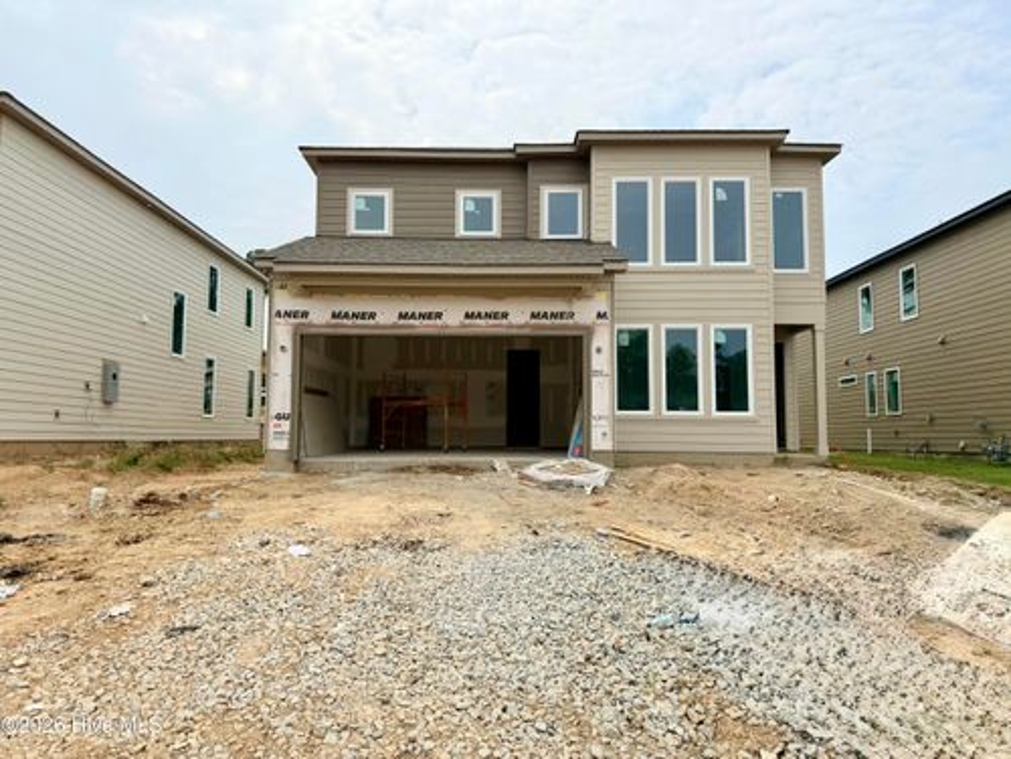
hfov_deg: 71.6
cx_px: 506
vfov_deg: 56.8
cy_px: 380
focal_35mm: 24
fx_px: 701
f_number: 1.78
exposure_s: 1/5319
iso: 80
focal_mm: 6.76
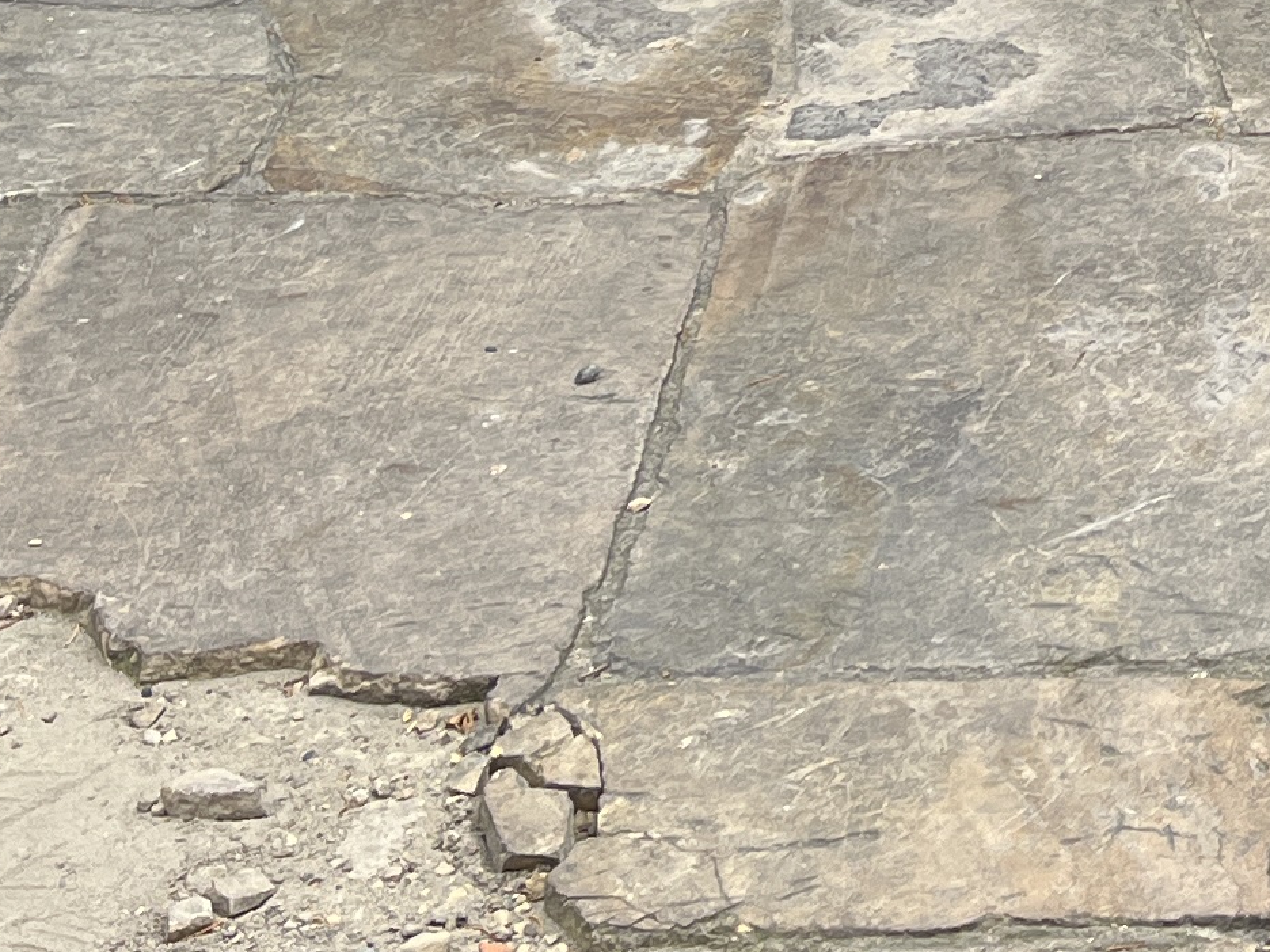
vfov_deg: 11.6
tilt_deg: -6.4
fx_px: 4109
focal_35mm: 112
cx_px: 1564
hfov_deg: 16.7
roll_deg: +0.3
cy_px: -1090
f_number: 1.6
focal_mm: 5.1
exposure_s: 1/307
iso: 50
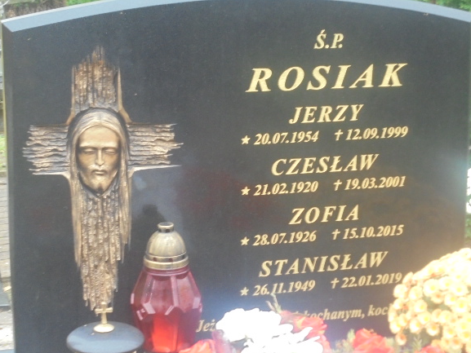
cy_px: 183
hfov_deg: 24.1
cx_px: 238
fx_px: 1102
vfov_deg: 18.2
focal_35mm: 81
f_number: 6.1
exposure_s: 1/15
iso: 400
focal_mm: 13.1
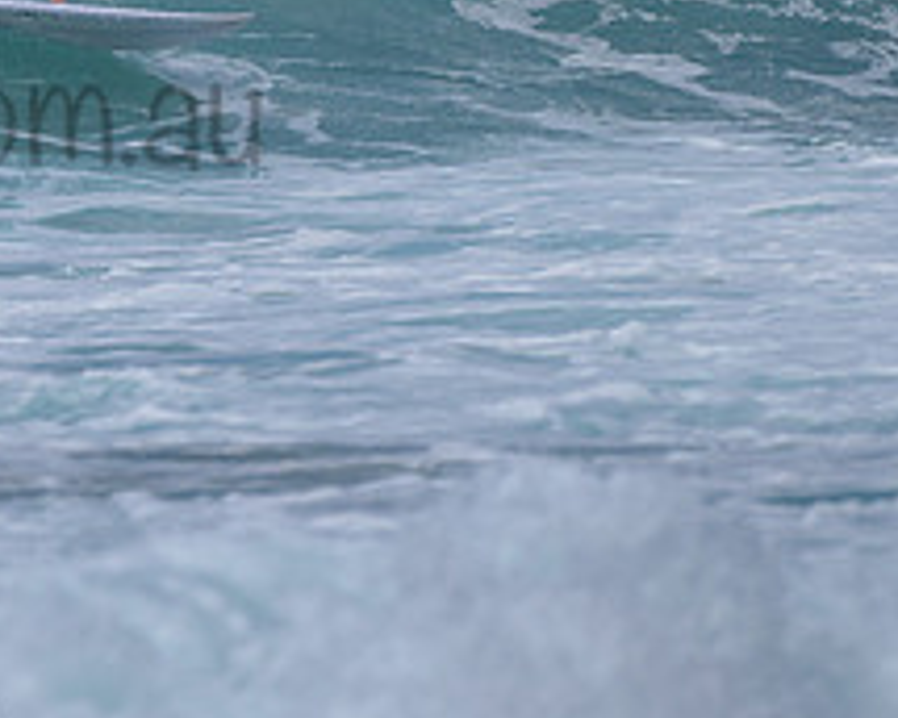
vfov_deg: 1.0
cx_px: 22
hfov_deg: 1.2
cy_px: 20
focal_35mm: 1554
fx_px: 41301
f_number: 5.6
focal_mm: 500
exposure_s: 1/2000
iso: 100
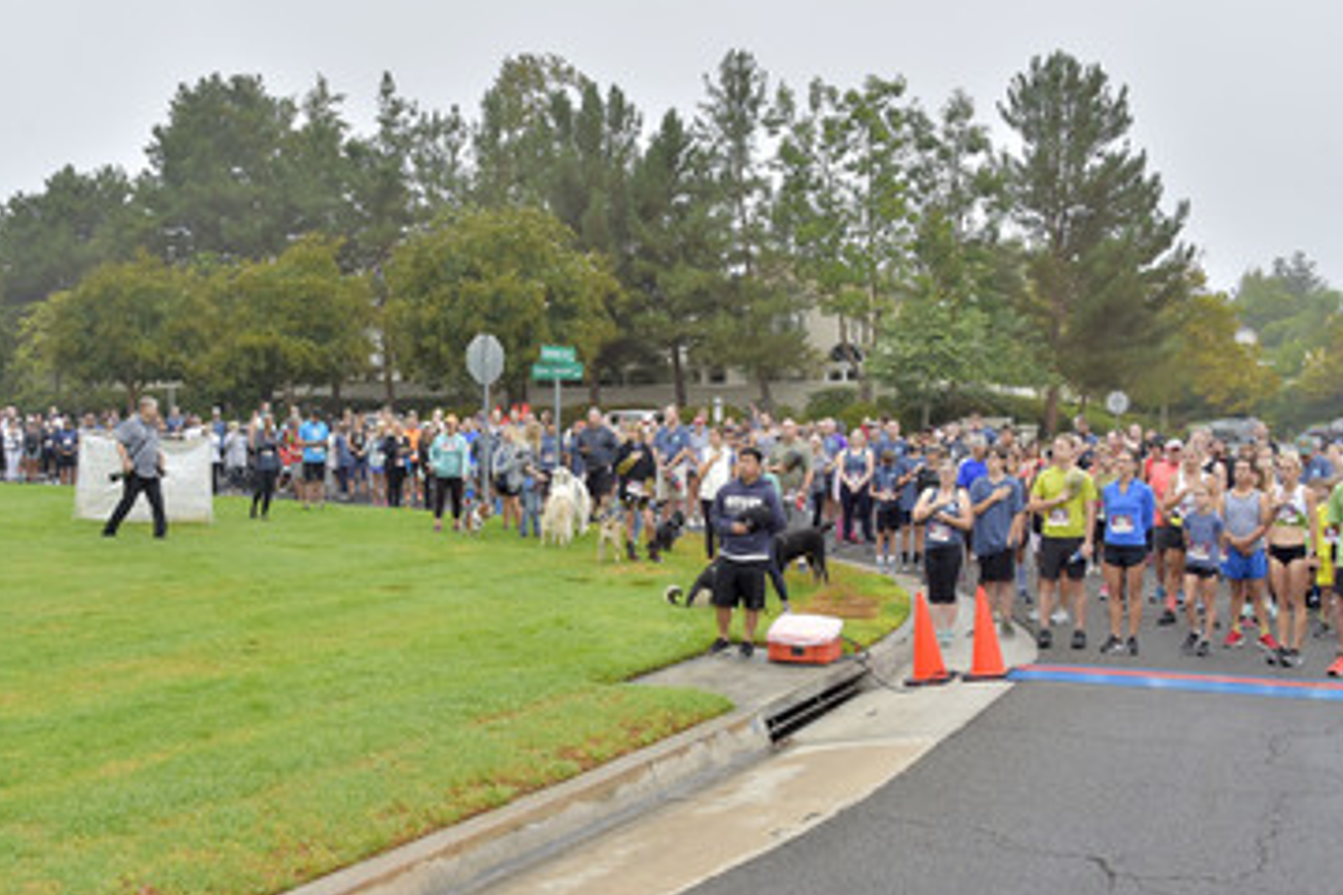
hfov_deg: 54.3
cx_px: 582
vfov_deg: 37.8
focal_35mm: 35
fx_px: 1306
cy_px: 477
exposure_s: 1/250
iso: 1000
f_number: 6.3
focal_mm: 28
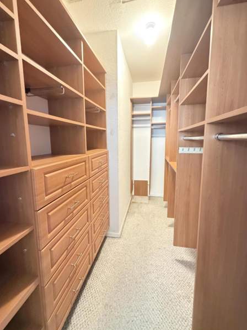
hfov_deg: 81.8
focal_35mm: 15
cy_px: 159
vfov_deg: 98.1
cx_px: 124
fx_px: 143
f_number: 2.2
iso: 2500
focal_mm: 2.22
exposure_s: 1/30
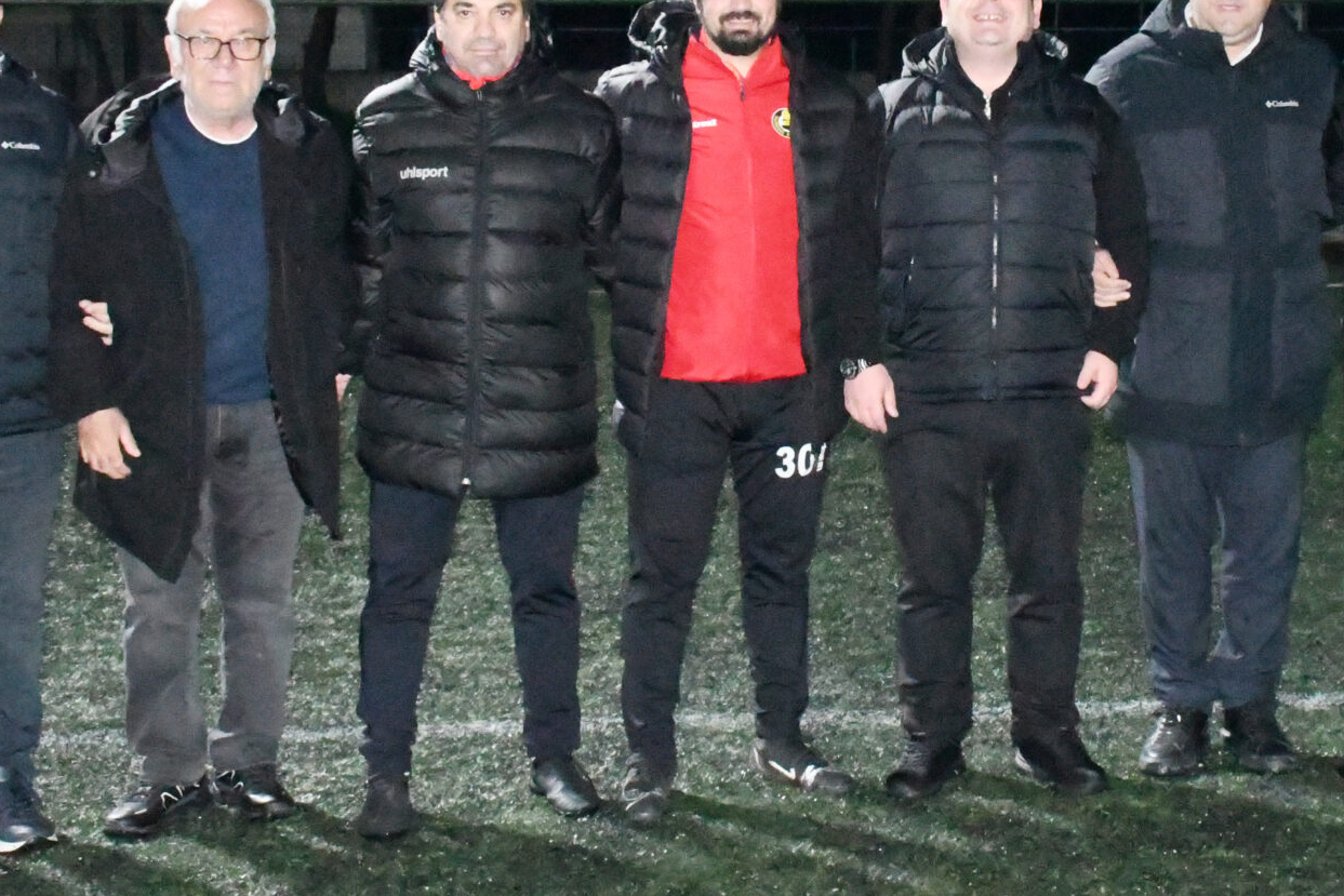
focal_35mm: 70
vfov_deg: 19.4
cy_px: 259
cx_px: 946
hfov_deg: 28.6
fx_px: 2613
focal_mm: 23
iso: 25600
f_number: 11
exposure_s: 1/60
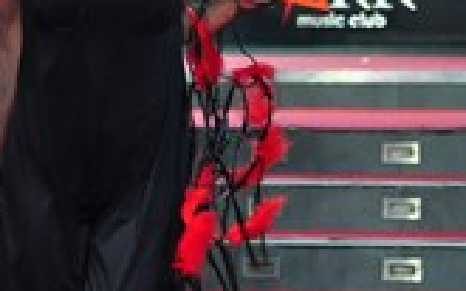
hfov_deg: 10.9
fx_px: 2438
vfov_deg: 6.8
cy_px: 201
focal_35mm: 192
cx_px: 83
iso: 800
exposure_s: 1/160
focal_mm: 40
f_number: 2.8
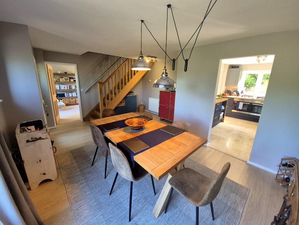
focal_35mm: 13
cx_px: 150
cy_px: 112
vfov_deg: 89.9
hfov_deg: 106.2
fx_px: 112
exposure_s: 1/50
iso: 125
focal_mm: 1.74
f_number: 2.2
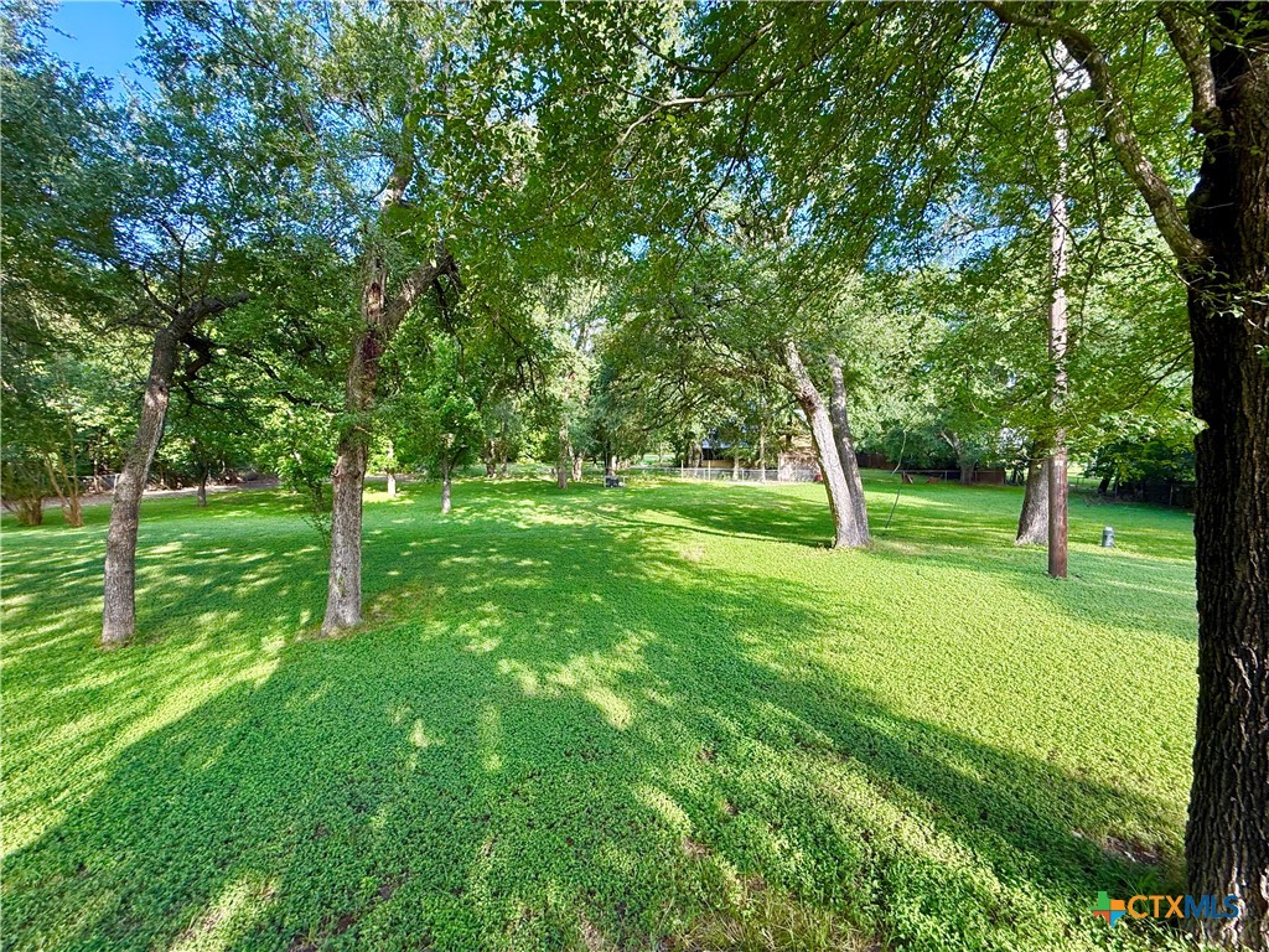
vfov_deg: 85.7
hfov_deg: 102.1
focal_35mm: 14
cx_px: 634
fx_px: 513
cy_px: 476
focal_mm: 2.22
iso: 50
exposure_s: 1/156
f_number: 2.2
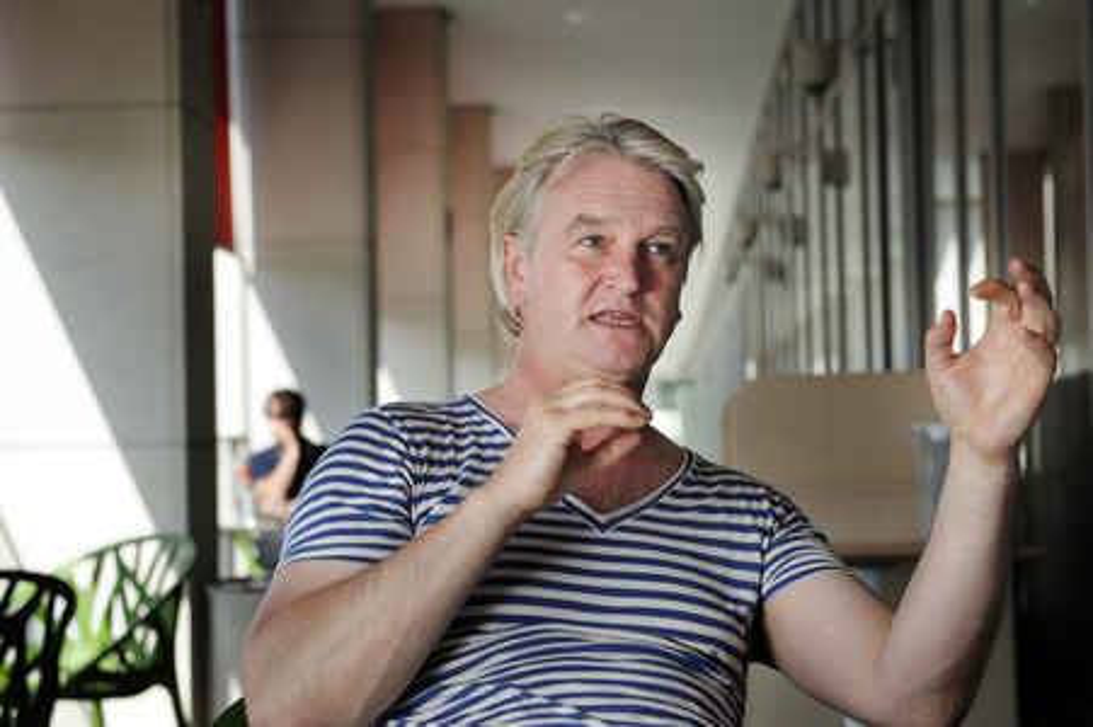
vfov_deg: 19.4
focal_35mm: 70
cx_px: 546
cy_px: 364
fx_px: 2124
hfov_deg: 28.9
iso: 400
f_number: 4
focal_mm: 70
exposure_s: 1/800
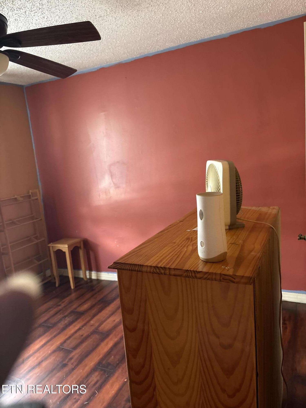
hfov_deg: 53.1
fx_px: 306
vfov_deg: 67.3
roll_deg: +5.1
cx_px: 153
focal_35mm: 26
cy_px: 204
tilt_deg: -8.0
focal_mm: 5.96
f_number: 1.6
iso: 640
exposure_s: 1/35
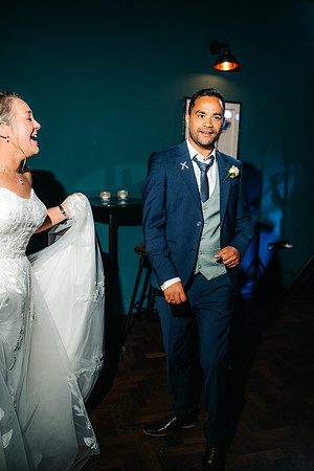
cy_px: 236
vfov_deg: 54.4
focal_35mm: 35
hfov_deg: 37.9
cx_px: 157
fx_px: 458
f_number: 2.5
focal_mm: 35
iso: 400
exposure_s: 1/200
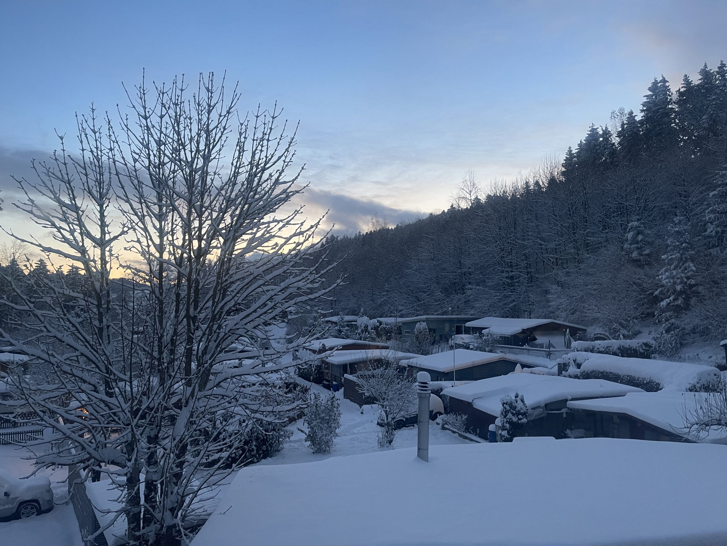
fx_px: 525
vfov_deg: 54.9
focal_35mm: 25
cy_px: 273
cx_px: 364
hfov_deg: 69.4
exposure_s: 1/59
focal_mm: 5.1
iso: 320
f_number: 1.6
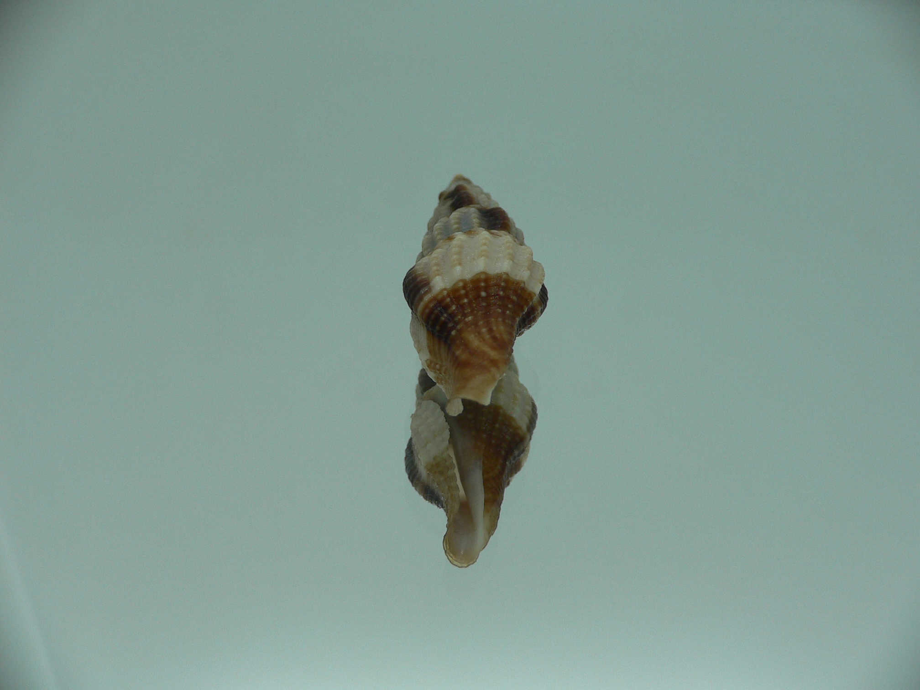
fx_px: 930
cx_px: 460
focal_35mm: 35
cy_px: 345
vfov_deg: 40.7
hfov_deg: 52.6
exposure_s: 1/60
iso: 80
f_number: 2.8
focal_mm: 4.6
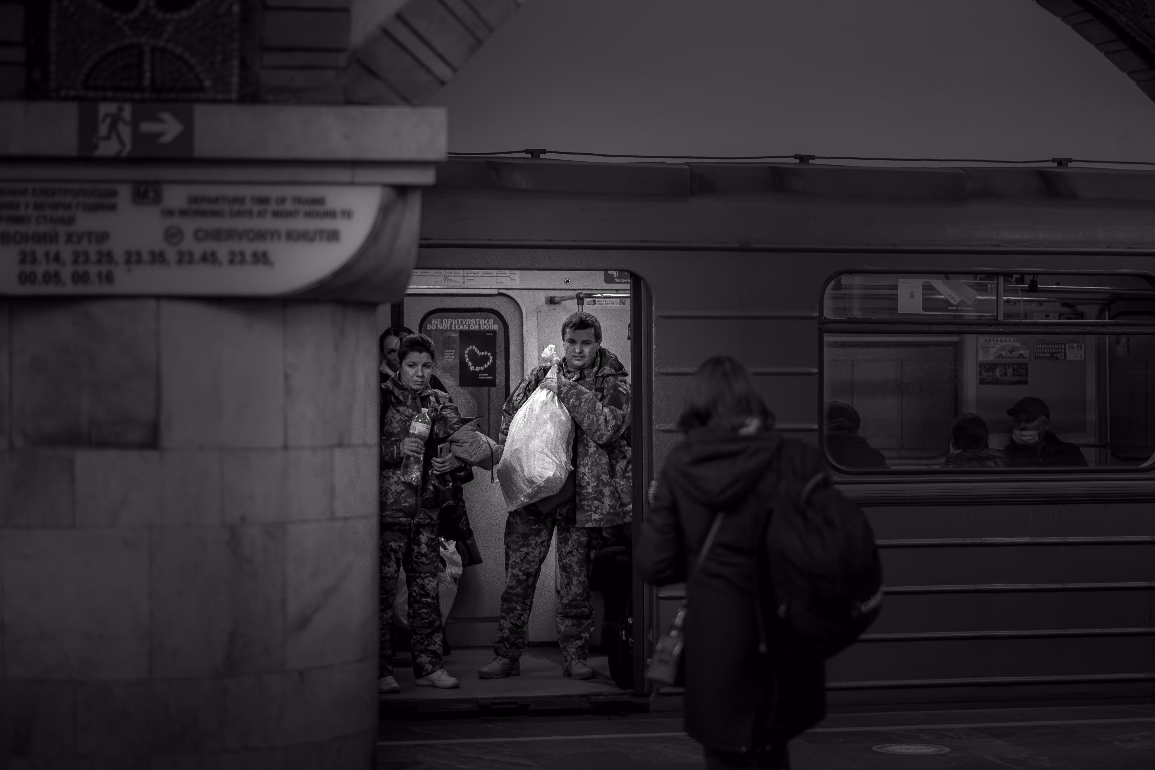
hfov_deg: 24.2
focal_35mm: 84
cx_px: 578
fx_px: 2695
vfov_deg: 16.3
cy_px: 385
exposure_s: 1/320
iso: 1250
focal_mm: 56
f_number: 1.2
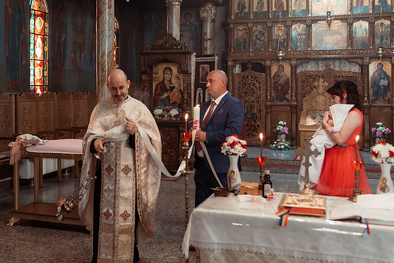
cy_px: 82
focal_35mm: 48
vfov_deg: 27.7
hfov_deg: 40.3
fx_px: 528
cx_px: 122
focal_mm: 35
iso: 2000
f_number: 2.5
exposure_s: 1/250
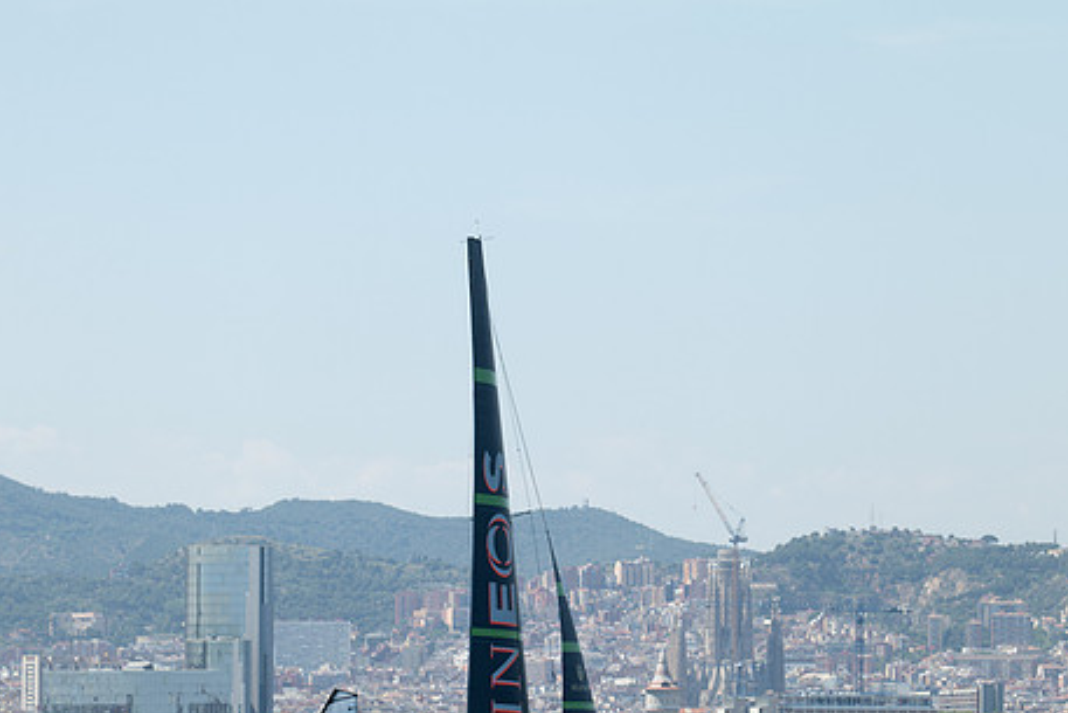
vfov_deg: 5.2
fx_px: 7775
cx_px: 491
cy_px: 450
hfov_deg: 7.9
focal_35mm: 262
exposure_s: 1/1250
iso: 100
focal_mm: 200
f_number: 3.5
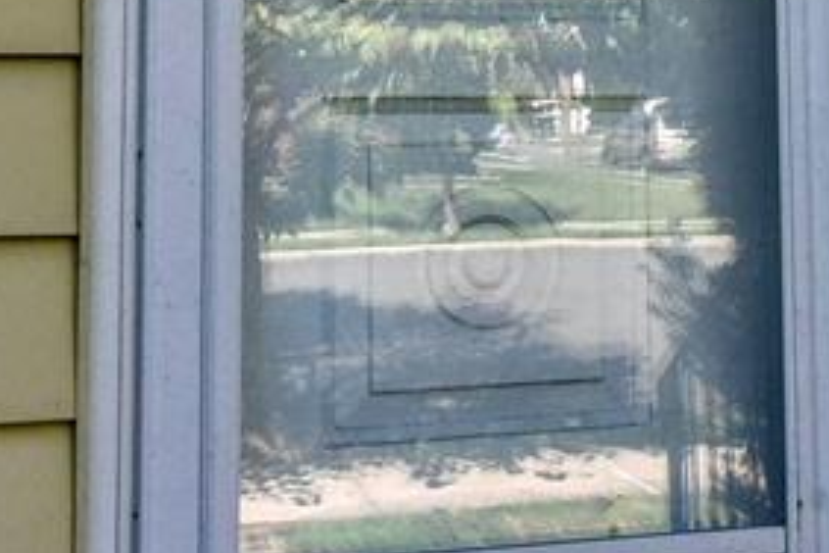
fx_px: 1589
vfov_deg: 18.9
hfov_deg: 29.2
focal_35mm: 69
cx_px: 453
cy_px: -75
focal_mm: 19
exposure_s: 1/2000
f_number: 10
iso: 8000
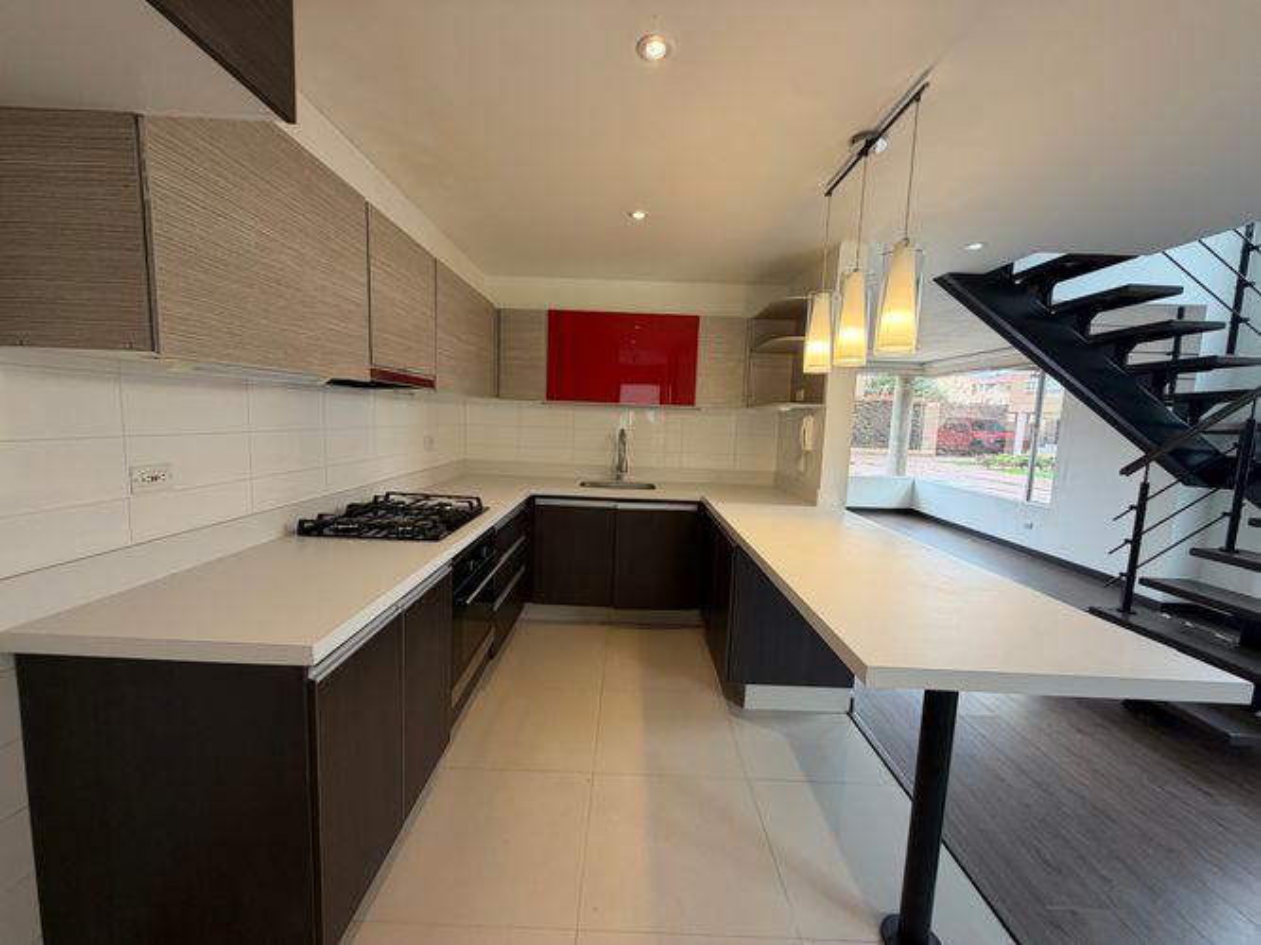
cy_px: 472
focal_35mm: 14
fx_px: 510
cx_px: 630
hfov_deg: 102.1
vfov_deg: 85.7
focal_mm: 2.22
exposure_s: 1/120
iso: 100
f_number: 2.2
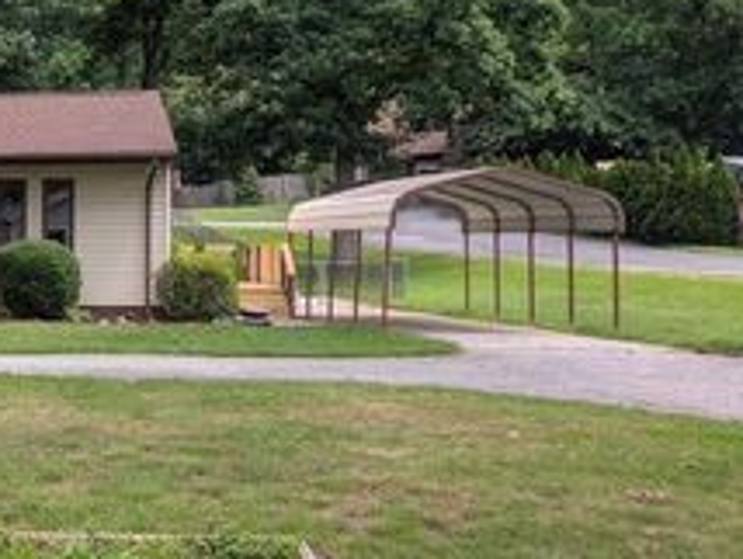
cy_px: 267
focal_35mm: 56
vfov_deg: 26.1
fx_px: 1203
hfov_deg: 31.1
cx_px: -42
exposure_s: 1/640
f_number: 1.68
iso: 18
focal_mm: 6.9
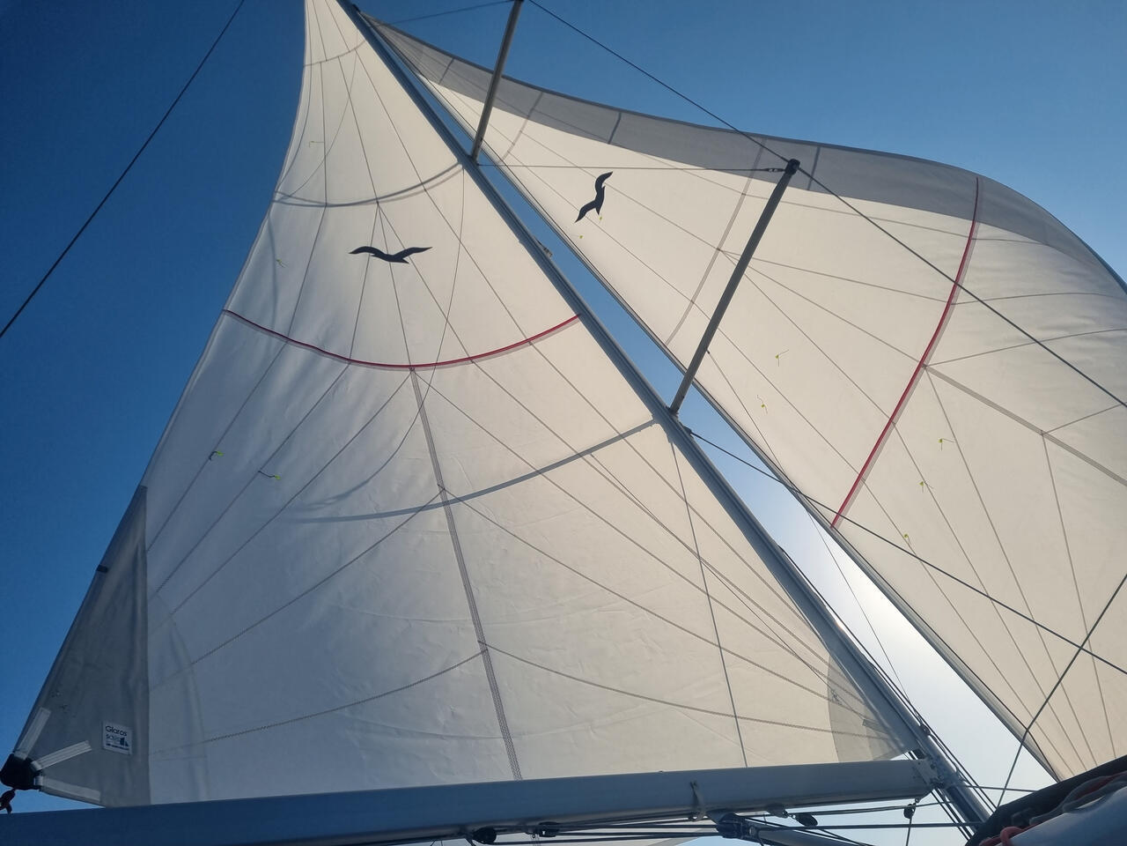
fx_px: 846
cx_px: 564
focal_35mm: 26
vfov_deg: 53.1
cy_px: 423
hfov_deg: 67.3
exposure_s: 1/7840
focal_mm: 5.4
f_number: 1.8
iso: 50
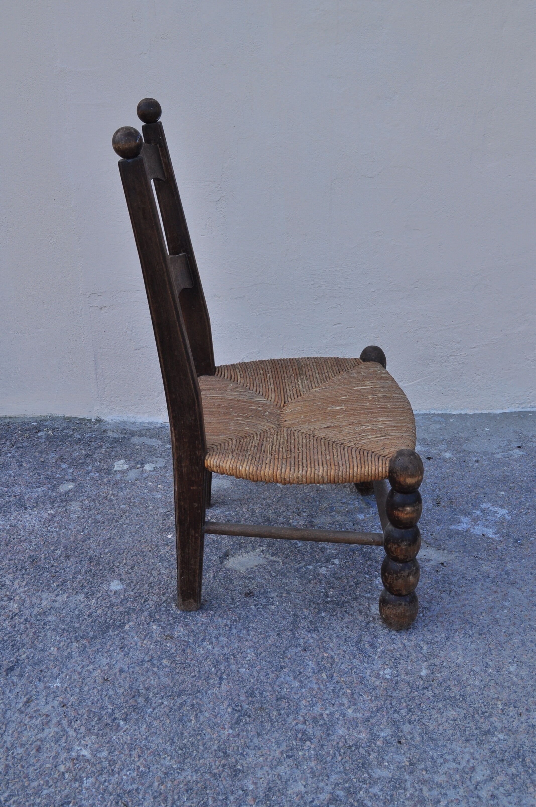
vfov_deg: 49.6
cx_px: 268
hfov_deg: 34.1
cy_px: 404
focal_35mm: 39
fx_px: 873
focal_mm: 26
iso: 200
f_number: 11
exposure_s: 1/125
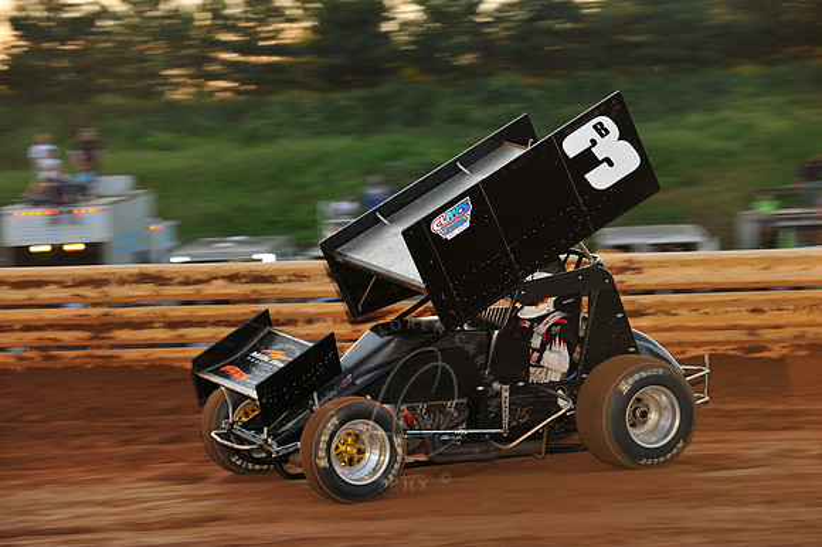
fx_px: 3309
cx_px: 411
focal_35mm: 145
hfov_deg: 14.2
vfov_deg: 9.5
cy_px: 274
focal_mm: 145
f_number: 7.1
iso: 800
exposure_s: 1/320
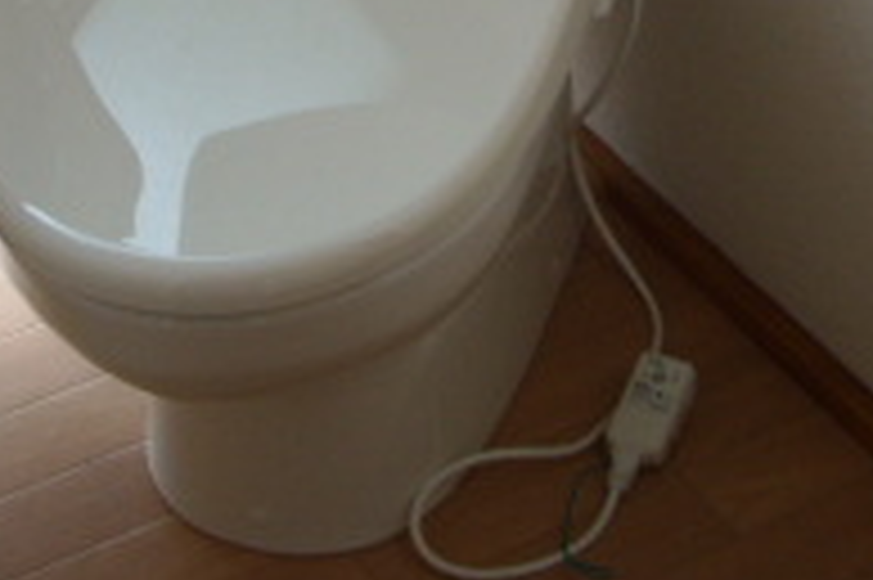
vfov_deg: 10.7
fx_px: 2907
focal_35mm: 120
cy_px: -481
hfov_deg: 17.1
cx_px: 338
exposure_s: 1/71
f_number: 2.8
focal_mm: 5.7
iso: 64
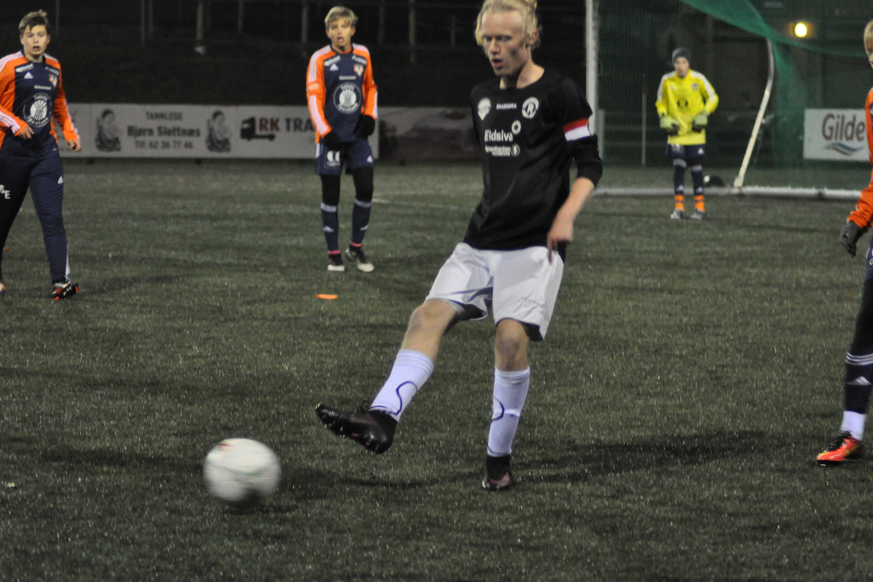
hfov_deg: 12.2
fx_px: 4098
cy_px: 283
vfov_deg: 8.1
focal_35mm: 169
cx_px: 474
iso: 2500
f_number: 4
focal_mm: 98
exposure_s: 1/100
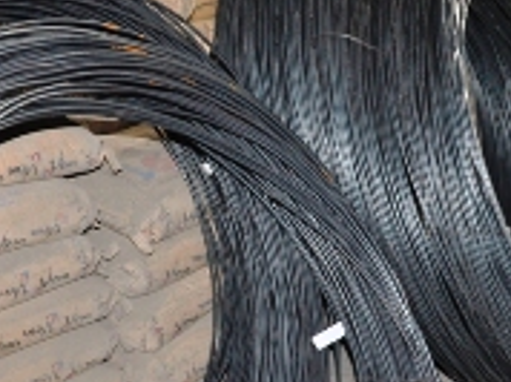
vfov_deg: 19.2
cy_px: 279
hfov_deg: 25.6
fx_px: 1123
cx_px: 235
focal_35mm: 76
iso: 640
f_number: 3.8
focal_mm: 21
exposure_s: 1/60
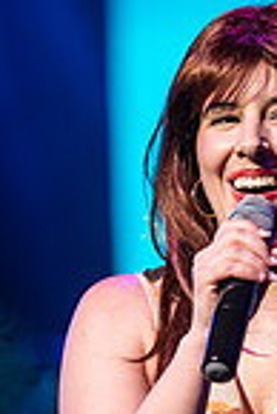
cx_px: 270
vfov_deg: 4.9
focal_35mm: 418
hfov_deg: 3.3
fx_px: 4813
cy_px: 477
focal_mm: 135
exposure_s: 1/320
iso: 500
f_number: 1.8
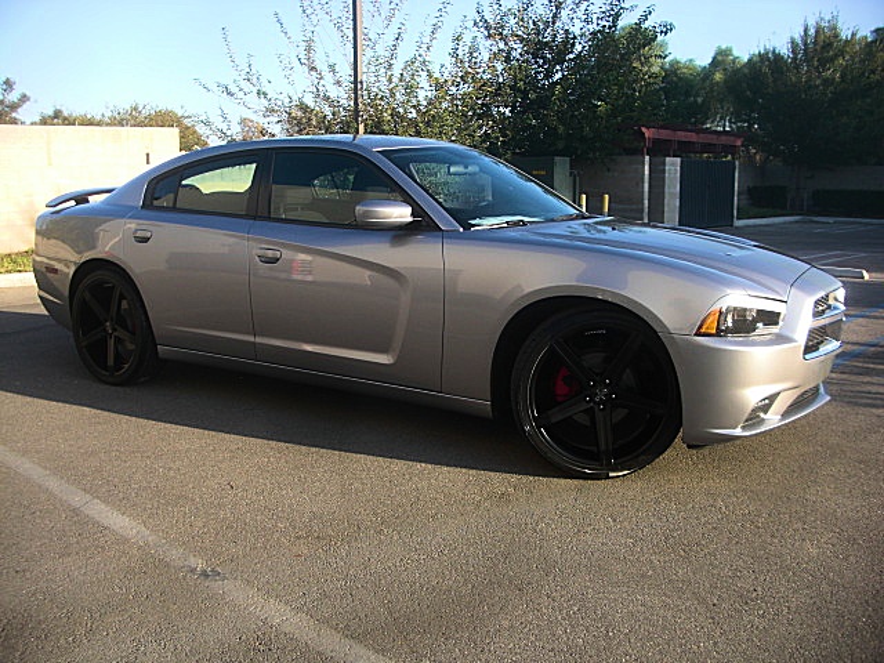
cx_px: 442
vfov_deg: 39.7
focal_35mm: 36
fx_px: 919
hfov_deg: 51.4
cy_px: 332
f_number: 2.8
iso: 50
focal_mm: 6.3
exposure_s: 1/250
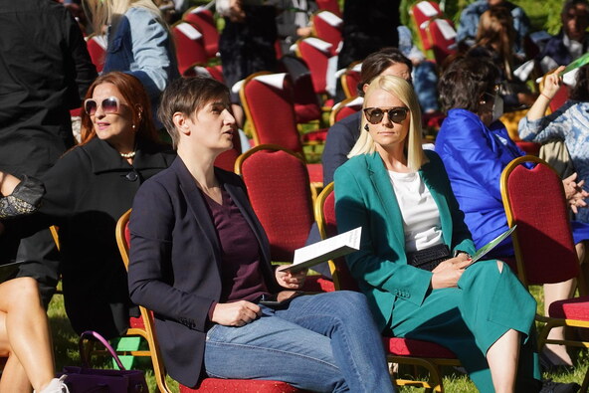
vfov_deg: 8.8
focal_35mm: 156
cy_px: 196
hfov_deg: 13.2
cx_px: 294
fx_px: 2553
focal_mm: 104
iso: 1000
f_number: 4
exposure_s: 1/5000
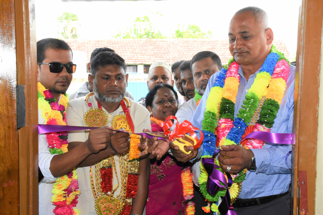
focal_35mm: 45
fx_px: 404
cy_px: 108
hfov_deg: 43.6
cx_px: 162
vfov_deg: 29.9
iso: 4000
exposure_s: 1/250
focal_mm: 30
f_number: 14
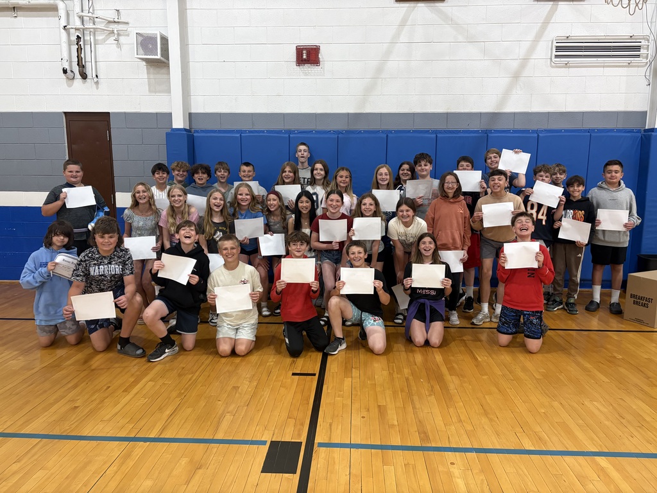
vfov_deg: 53.1
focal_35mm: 26
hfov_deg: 67.3
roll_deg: +0.0
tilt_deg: -8.4
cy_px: 246
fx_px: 493
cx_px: 328
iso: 250
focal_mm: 5.96
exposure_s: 1/60
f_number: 1.6
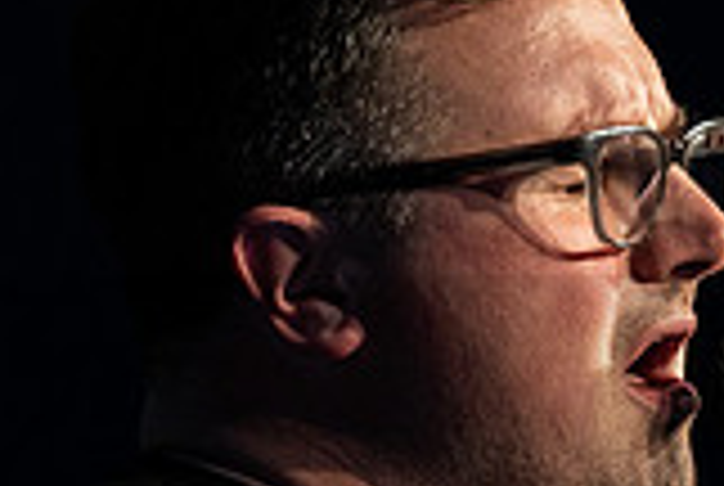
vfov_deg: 2.0
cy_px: 735
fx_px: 13963
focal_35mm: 693
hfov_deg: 3.0
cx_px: 1218
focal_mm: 187
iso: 1600
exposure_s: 1/125
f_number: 5.6
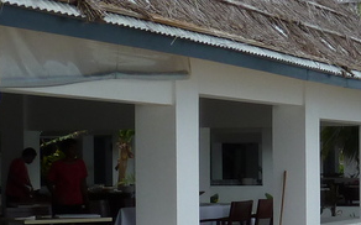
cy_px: 190
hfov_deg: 17.9
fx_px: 1072
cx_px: 470
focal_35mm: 109
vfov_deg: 11.9
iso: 80
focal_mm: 4.1
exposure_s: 1/400
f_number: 4.5
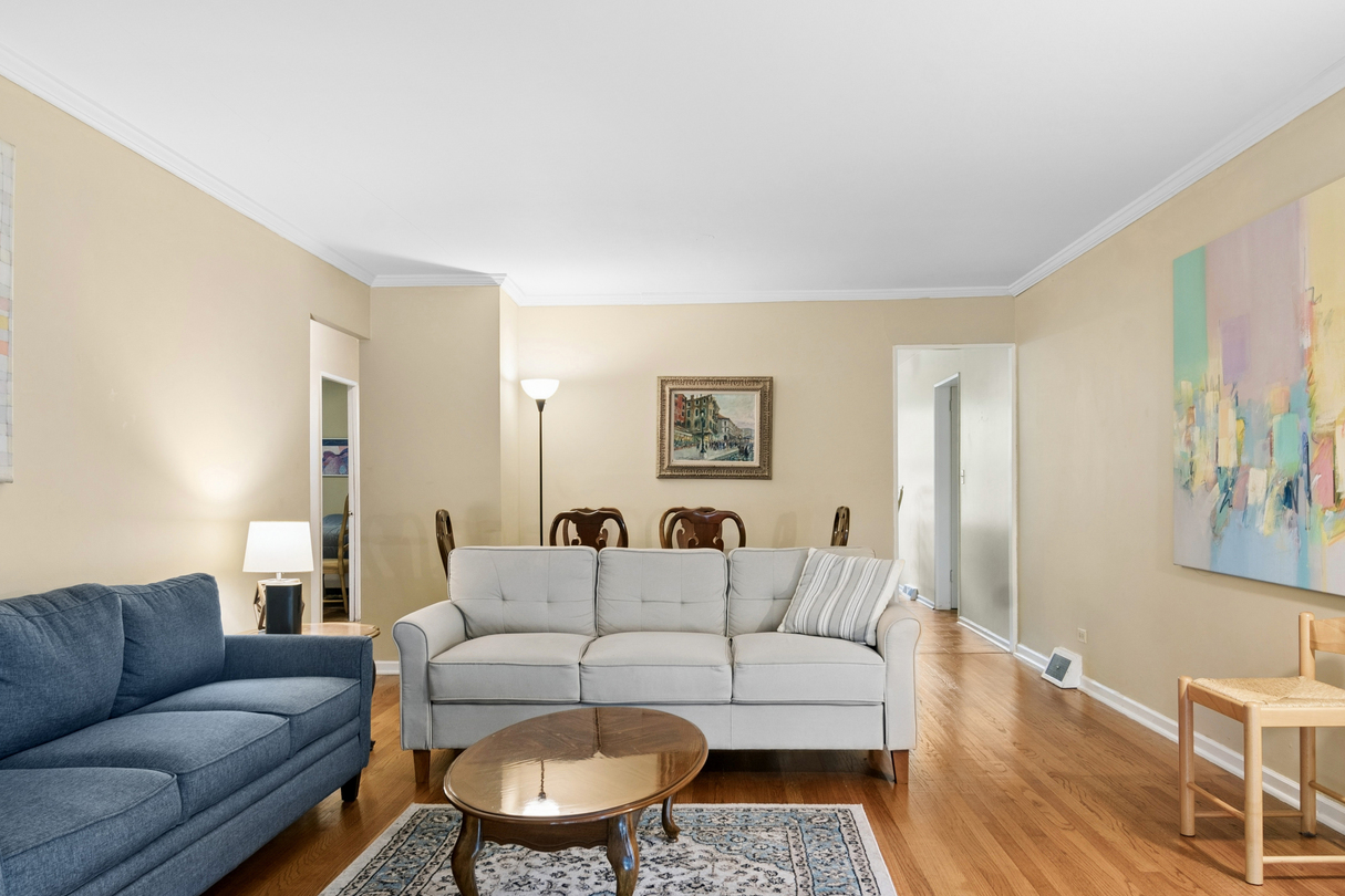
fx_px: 897
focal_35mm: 24
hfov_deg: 73.7
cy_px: 518
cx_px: 659
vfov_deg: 52.9
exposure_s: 1/2
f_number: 8
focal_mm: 12
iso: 200
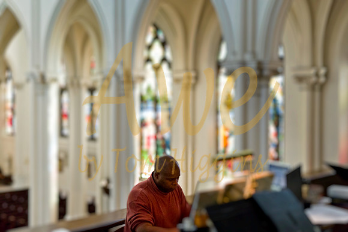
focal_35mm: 50
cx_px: 174
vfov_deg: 27.0
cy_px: 116
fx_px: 483
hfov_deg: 39.6
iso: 4000
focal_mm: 50
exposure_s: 1/2000
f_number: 2.2
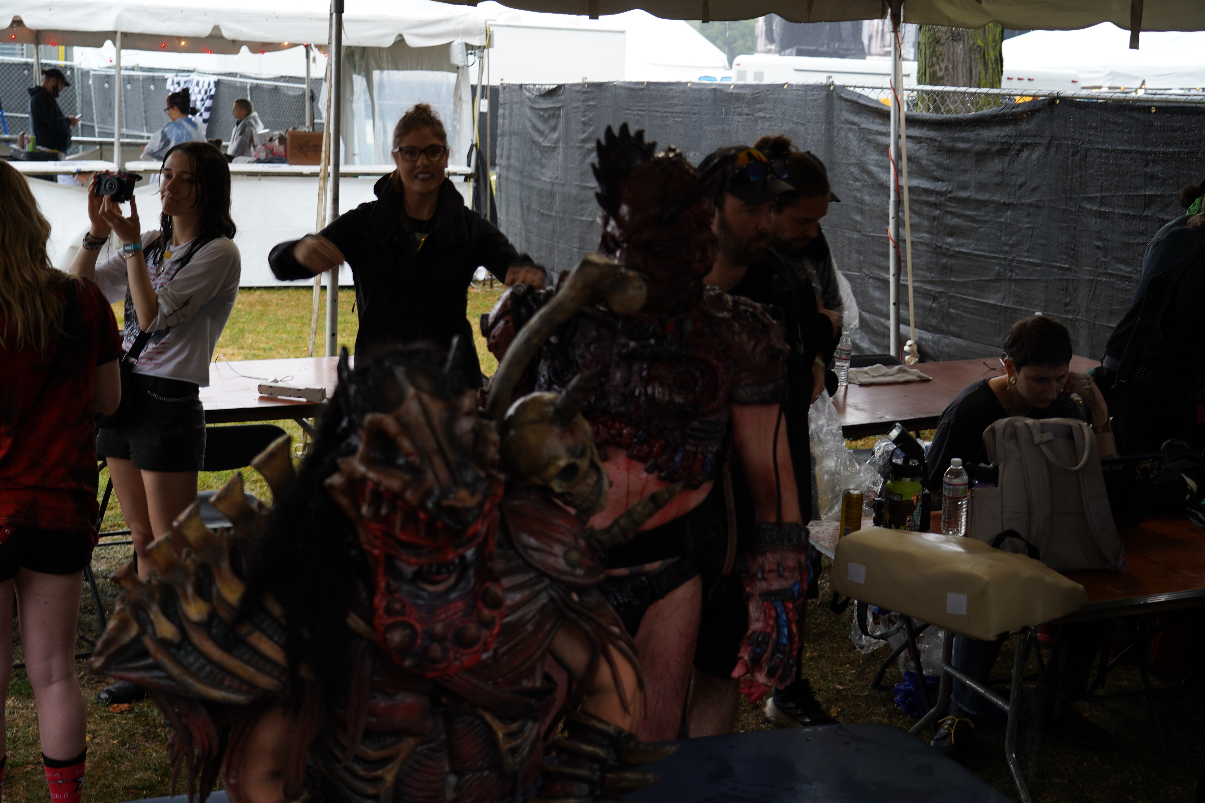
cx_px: 602
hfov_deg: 41.9
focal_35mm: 47
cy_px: 402
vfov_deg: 28.6
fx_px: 1573
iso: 125
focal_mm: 47
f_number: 4
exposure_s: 1/50
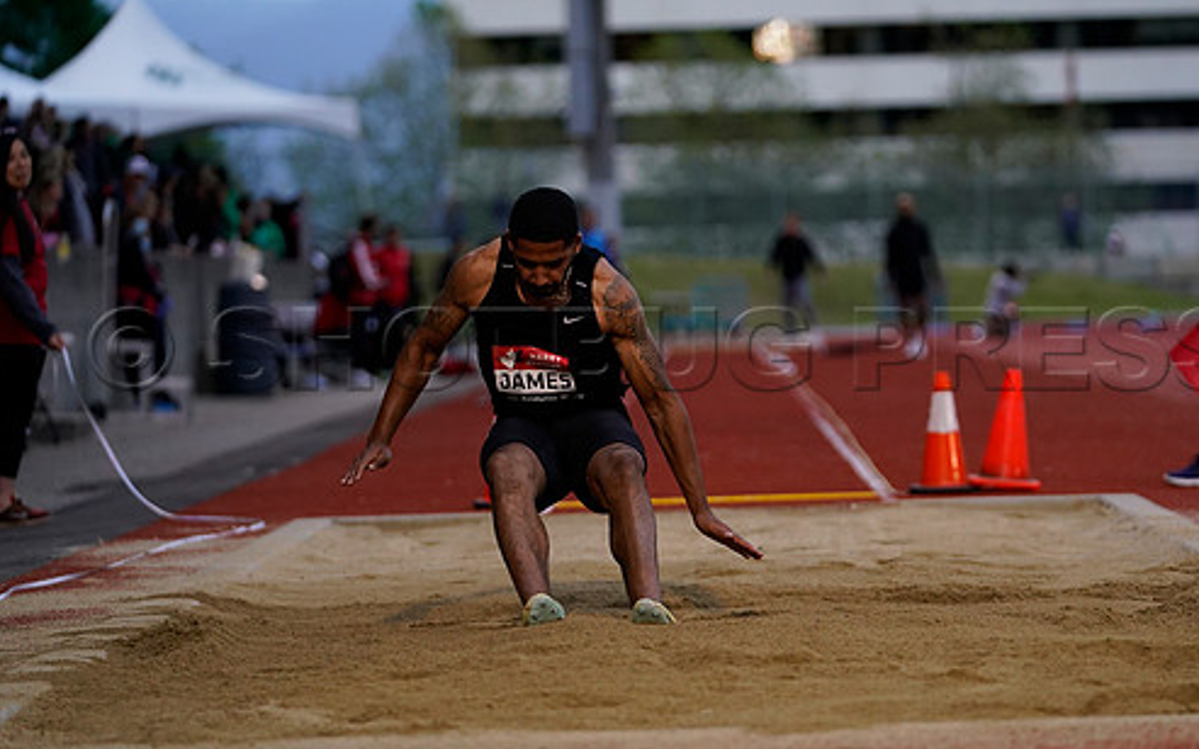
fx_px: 5293
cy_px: 325
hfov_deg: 12.9
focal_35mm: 162
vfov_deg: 8.1
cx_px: 679
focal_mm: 135
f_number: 2.8
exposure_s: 1/1600
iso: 2000
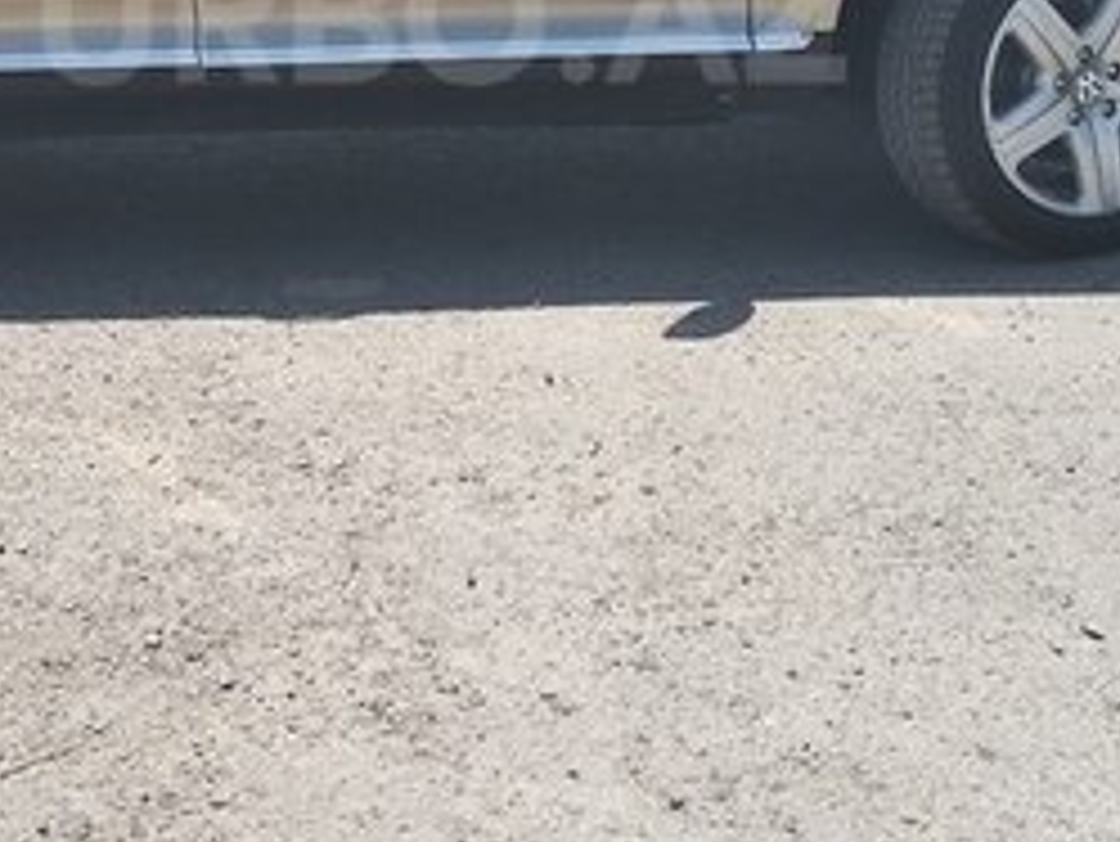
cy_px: 16
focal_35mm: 69
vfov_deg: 20.7
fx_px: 2234
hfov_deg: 28.0
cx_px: 387
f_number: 2.2
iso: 100
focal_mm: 3.81
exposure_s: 1/1179
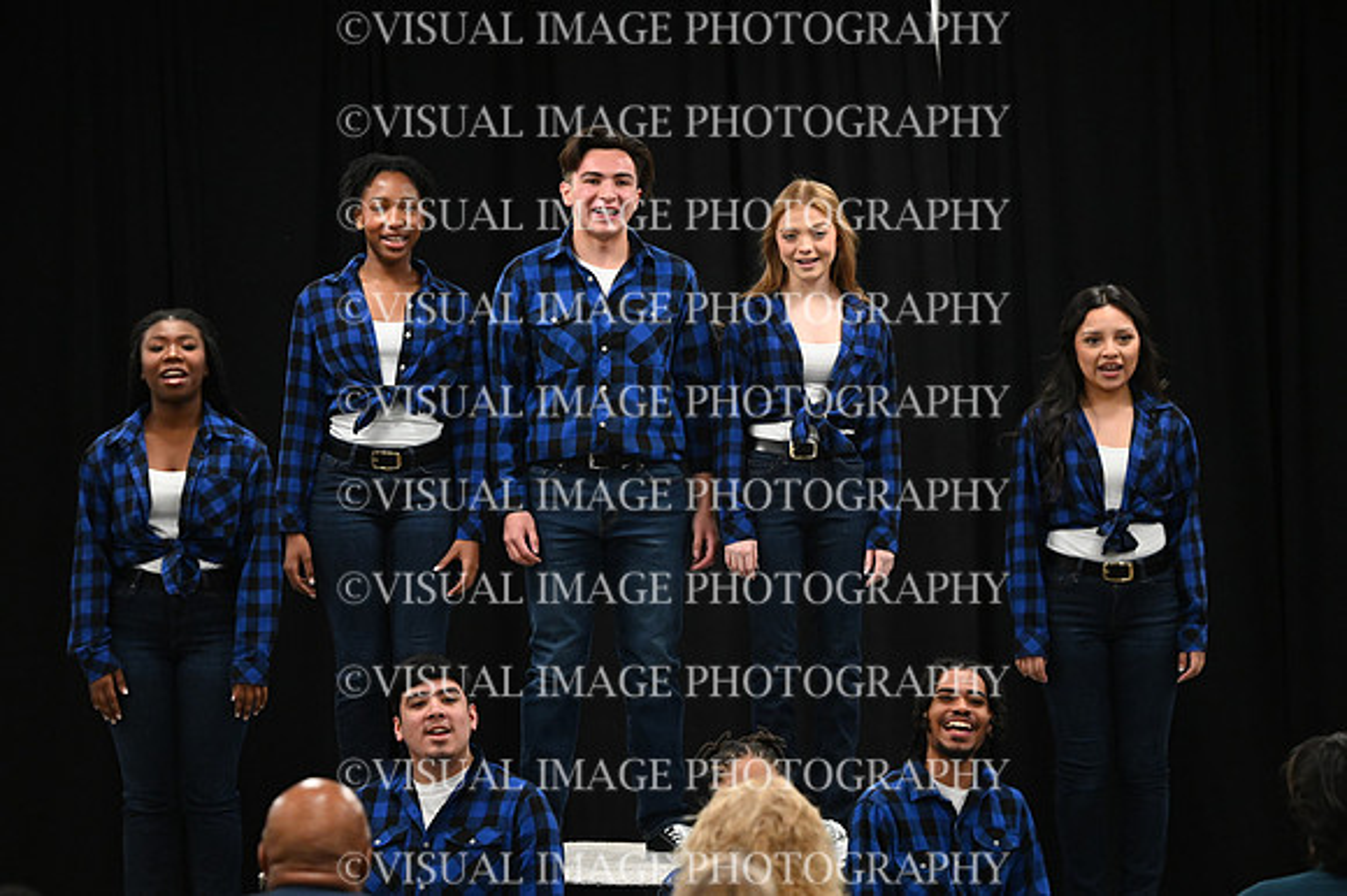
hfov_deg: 9.0
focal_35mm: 230
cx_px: 674
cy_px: 448
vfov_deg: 6.0
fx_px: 8601
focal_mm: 230
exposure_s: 1/250
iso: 8000
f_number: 6
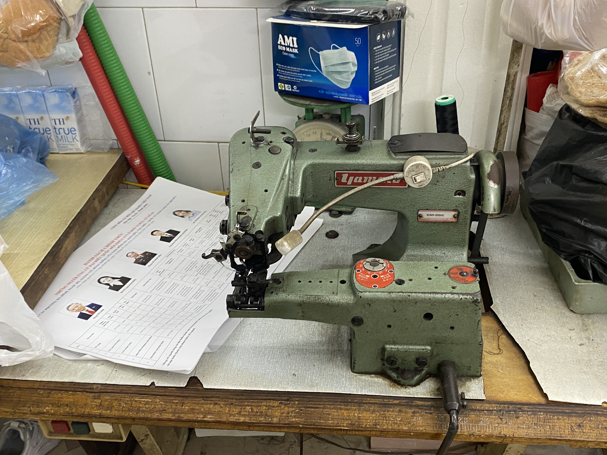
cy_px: 232
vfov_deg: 41.8
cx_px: 314
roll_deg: +2.5
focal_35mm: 34
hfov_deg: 53.9
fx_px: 596
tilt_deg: -33.0
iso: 160
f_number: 1.8
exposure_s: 1/50
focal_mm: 4.25
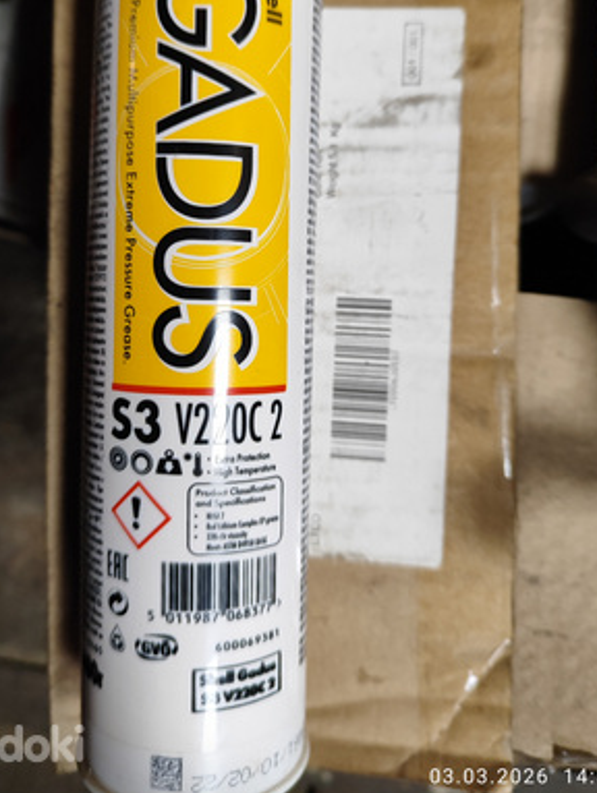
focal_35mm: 30
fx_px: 689
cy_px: 298
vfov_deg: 59.2
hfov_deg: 46.8
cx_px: 266
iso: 753
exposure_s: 1/50
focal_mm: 5.59
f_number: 1.88
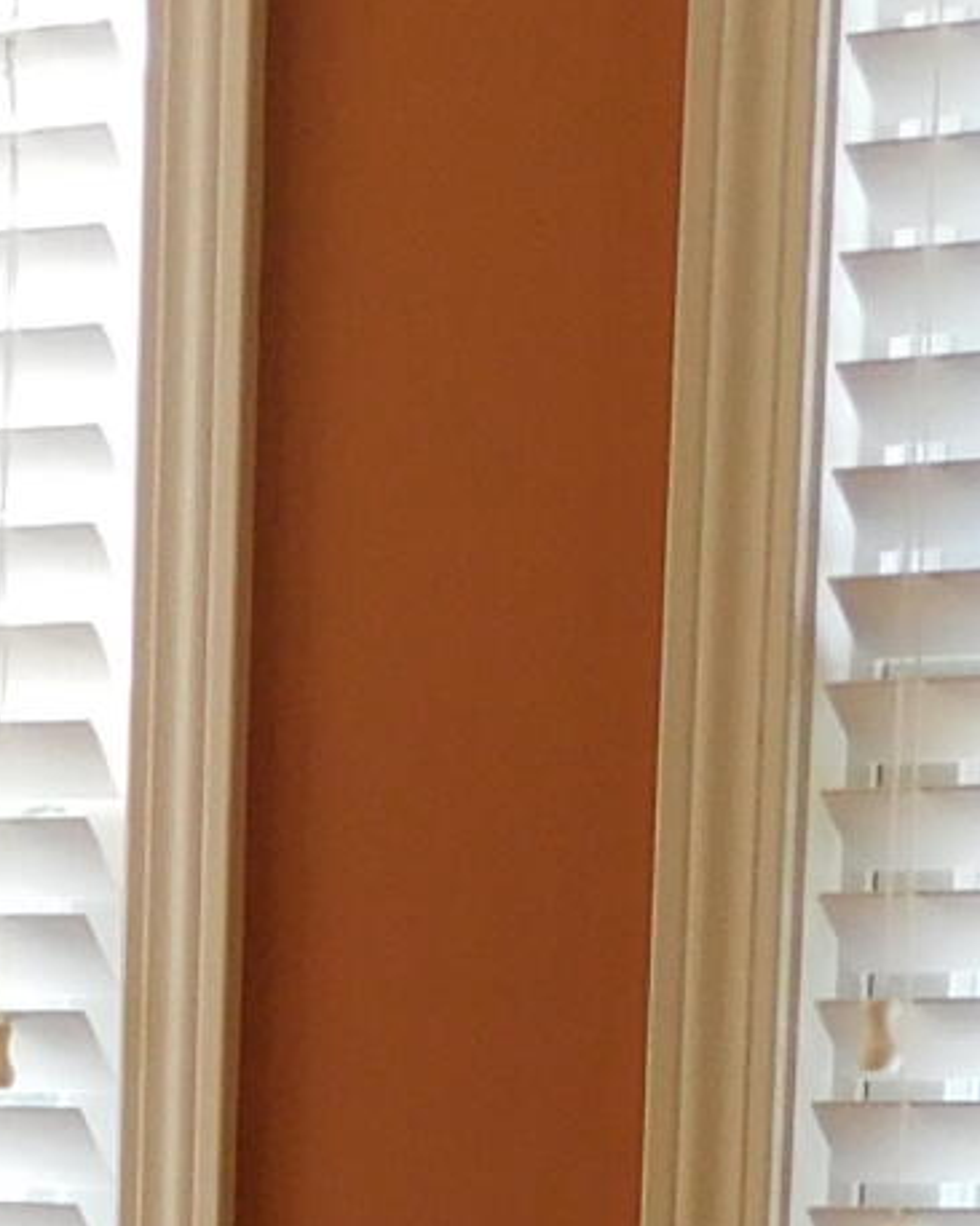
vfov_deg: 9.5
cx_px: -1467
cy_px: 2299
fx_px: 6966
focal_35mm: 192
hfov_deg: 7.5
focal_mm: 5.3
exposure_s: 1/60
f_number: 3.2
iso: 125
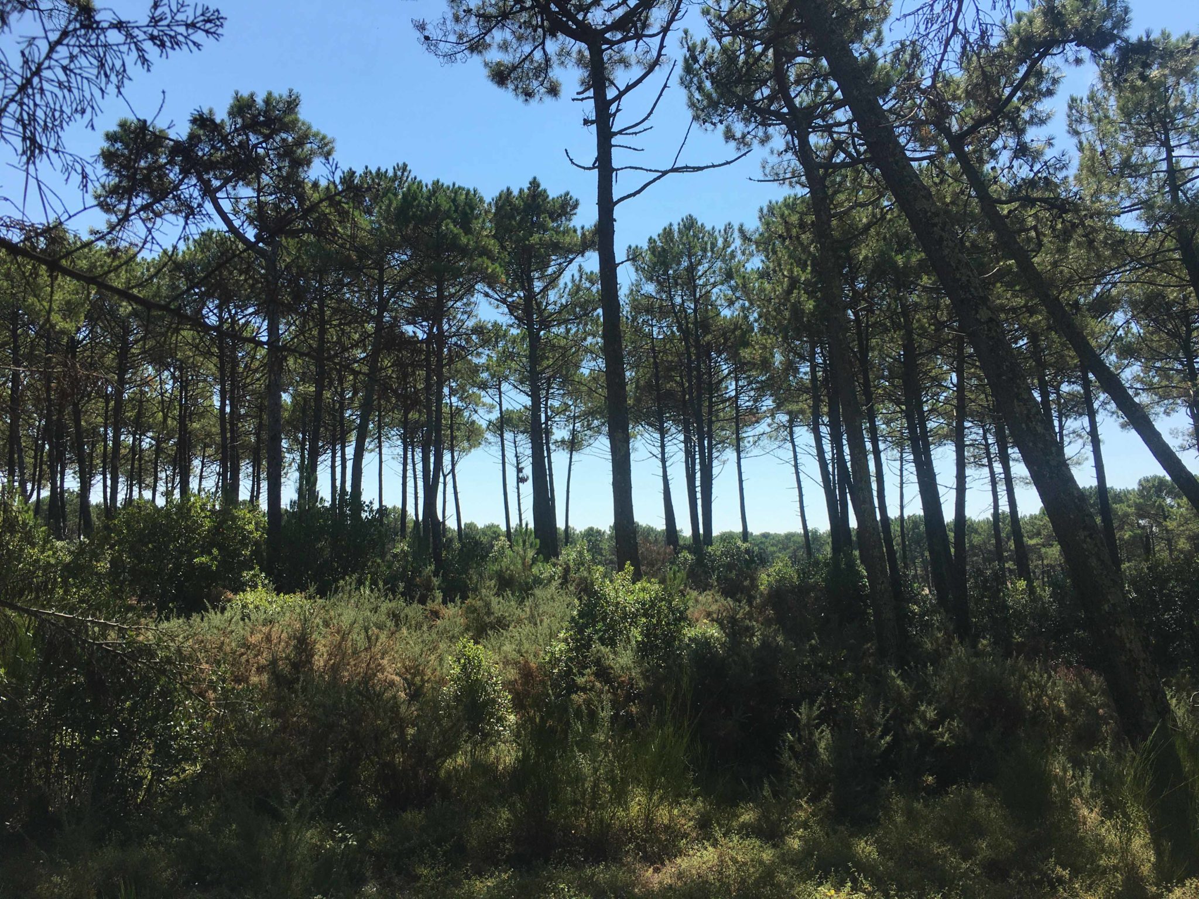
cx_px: 600
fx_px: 1004
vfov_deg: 48.2
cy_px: 450
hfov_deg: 61.7
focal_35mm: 29
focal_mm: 4.15
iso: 25
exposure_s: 1/1538
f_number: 2.2
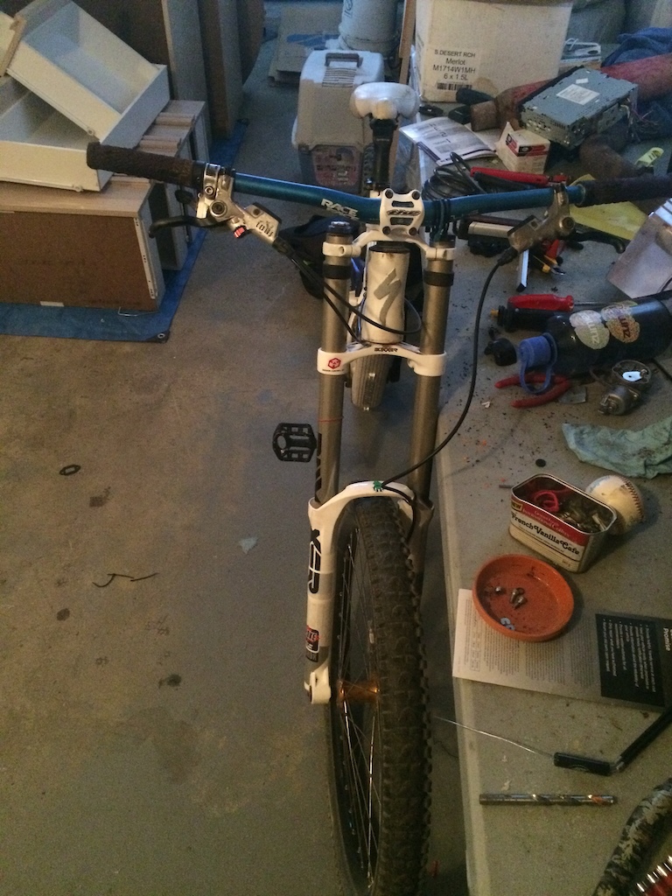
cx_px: 336
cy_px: 448
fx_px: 751
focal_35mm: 29
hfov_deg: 48.2
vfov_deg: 61.7
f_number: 2.2
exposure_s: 1/15
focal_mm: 4.15
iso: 500
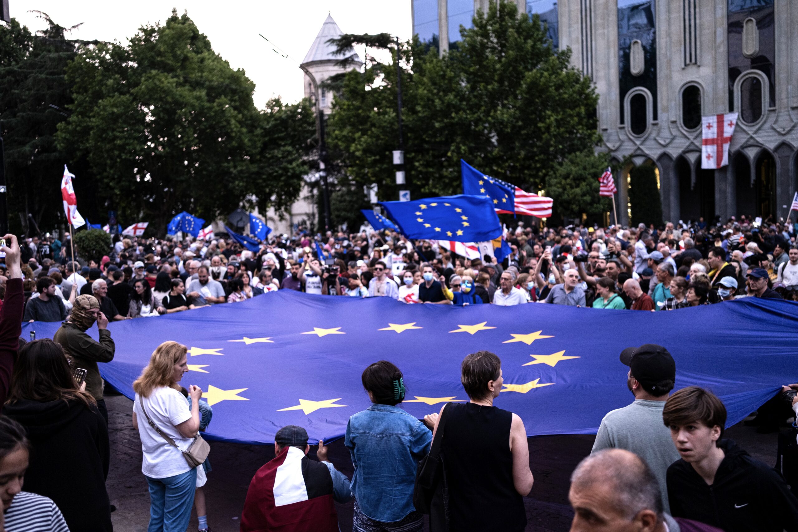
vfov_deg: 37.9
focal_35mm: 35
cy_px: 266
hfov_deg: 54.4
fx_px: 776
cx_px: 399
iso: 640
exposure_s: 1/160
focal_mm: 23
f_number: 1.4
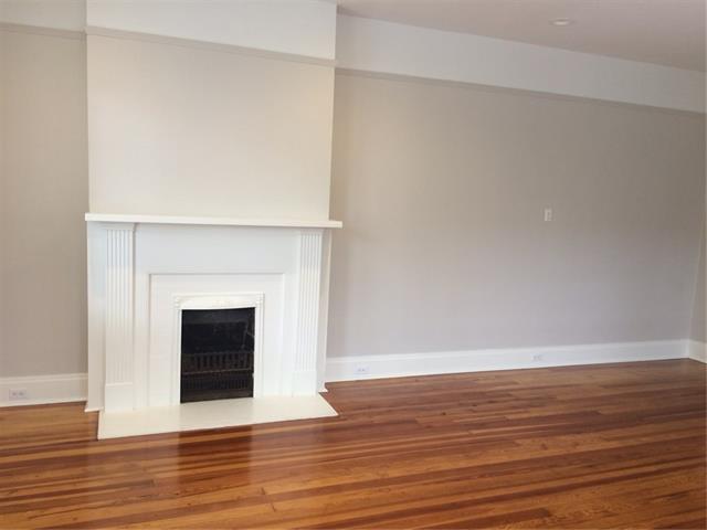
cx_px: 354
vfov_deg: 48.2
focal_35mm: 29
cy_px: 265
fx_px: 592
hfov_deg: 61.7
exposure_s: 1/30
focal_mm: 4.15
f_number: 2.2
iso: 50
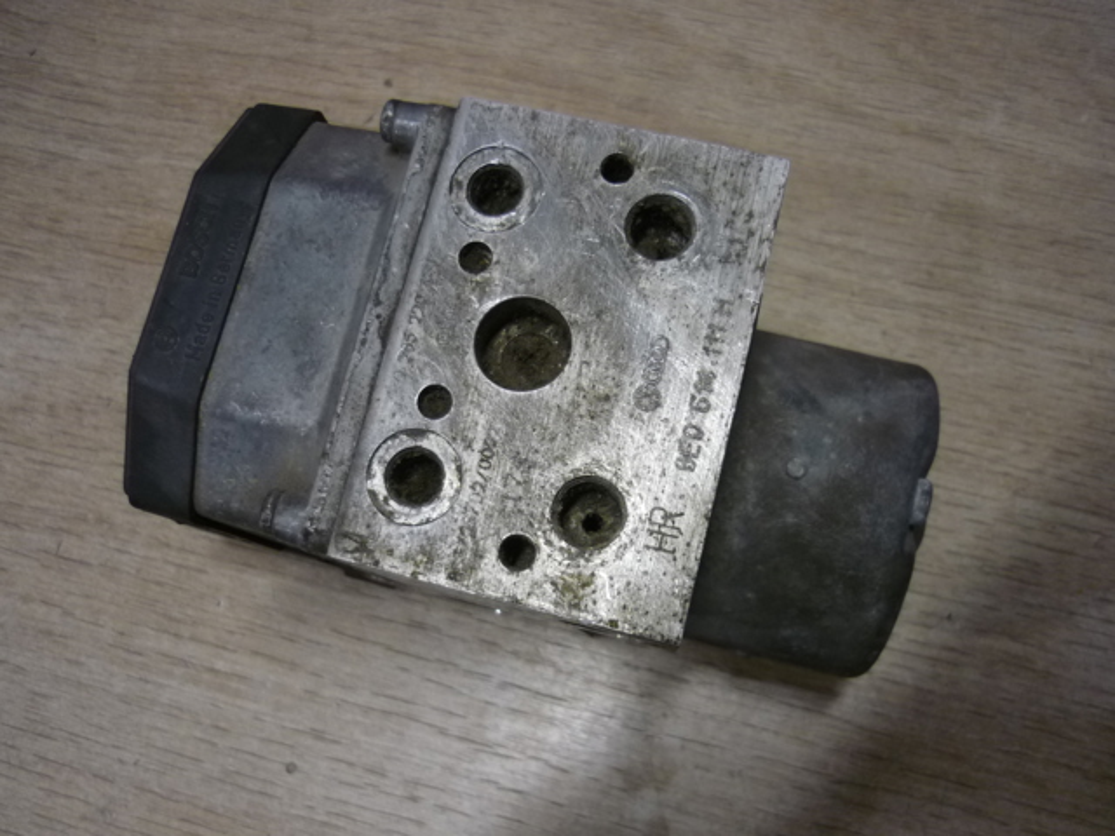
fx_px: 1063
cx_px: 558
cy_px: 418
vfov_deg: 42.9
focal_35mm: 33
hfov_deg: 55.4
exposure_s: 1/30
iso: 200
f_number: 2.8
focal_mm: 5.5
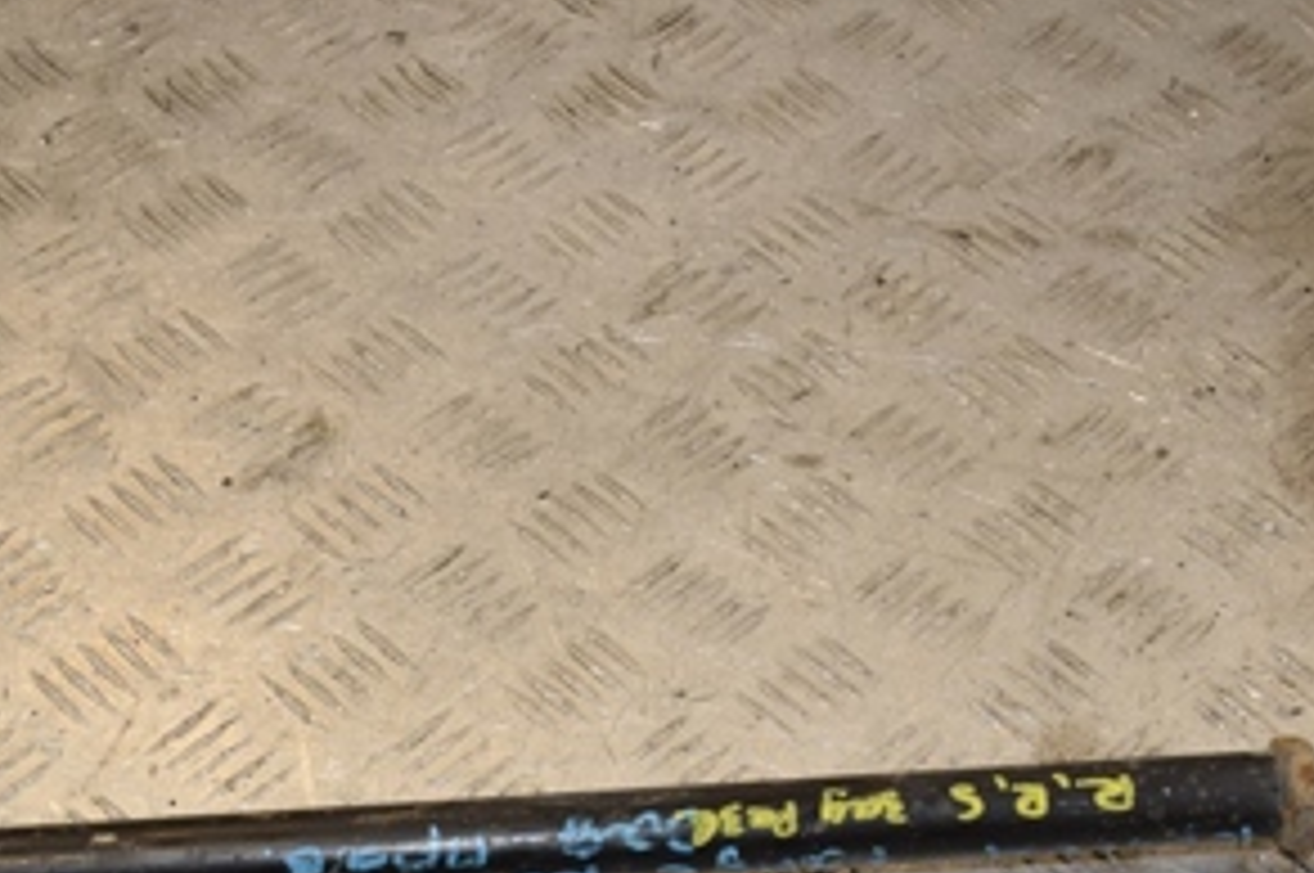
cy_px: 832
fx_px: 2880
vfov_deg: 16.9
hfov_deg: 25.7
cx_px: 765
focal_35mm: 79
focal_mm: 24
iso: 800
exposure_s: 1/200
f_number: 10
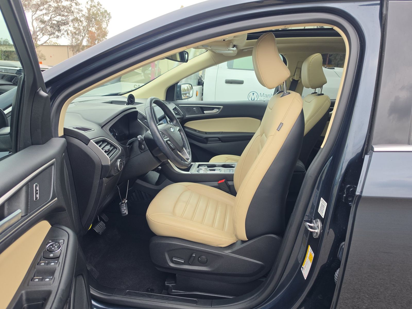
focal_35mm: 23
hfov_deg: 73.9
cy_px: 154
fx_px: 274
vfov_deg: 58.9
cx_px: 206
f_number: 1.4
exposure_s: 1/218
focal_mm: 6.5
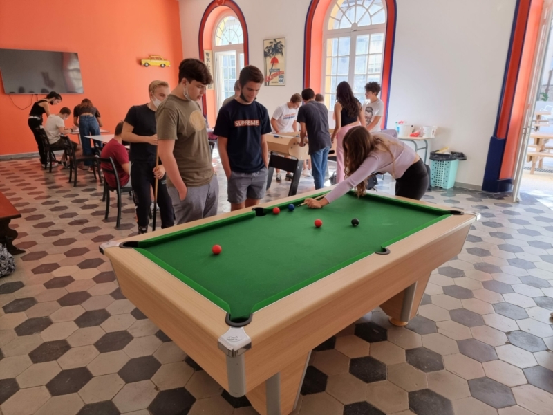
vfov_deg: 56.8
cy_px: 208
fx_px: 383
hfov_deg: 71.6
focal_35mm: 24
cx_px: 276
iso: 100
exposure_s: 1/120
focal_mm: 6.7
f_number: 1.8
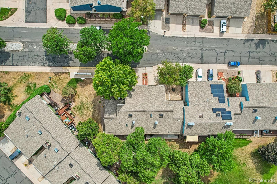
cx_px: 138
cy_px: 92
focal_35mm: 22
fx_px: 169
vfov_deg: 57.2
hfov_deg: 78.6
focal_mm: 8.4
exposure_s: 1/1000
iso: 100
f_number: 2.8
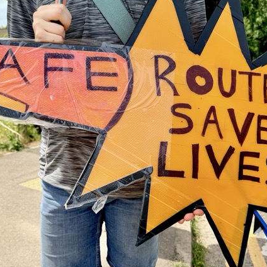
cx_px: 128
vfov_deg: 51.1
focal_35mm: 32
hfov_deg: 51.1
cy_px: 133
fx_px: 279
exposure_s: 1/2703
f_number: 1.78
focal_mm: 6.76
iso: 80
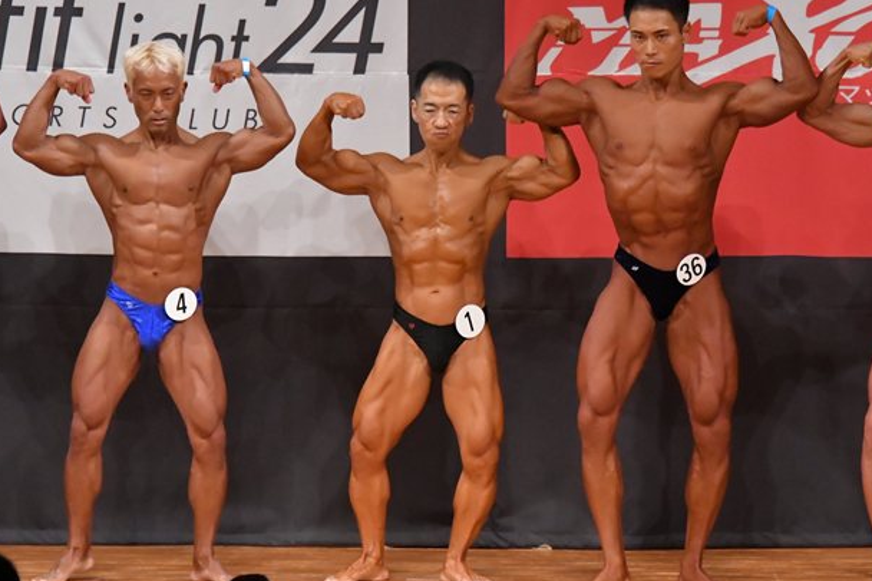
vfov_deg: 4.2
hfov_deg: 6.3
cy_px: 313
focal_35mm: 325
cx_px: 501
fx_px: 7870
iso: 8000
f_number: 5.6
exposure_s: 1/400
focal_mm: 170
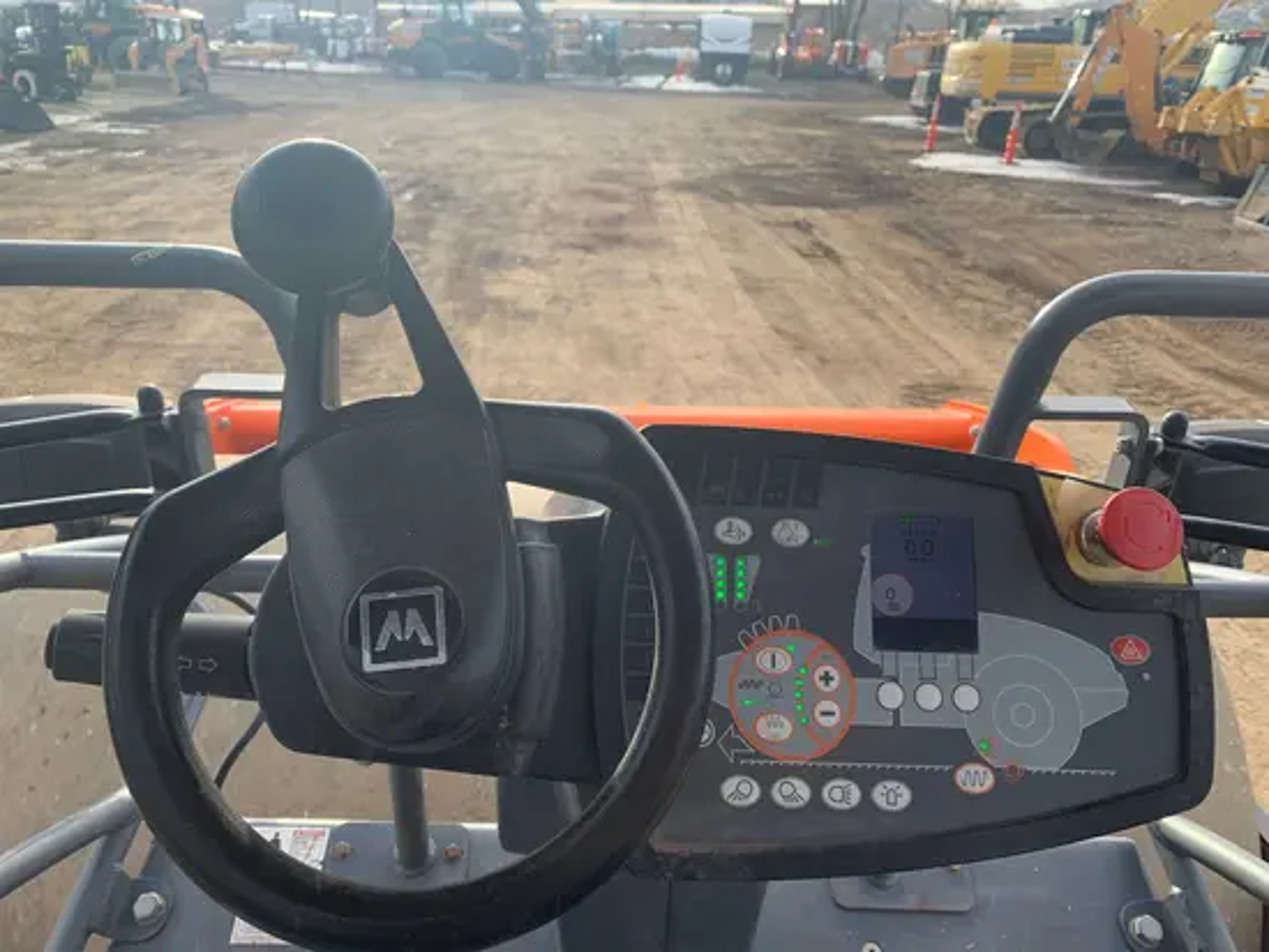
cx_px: 634
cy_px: 476
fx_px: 954
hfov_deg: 67.3
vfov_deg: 53.1
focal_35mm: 26
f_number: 1.8
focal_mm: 4.25
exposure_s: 1/476
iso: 25
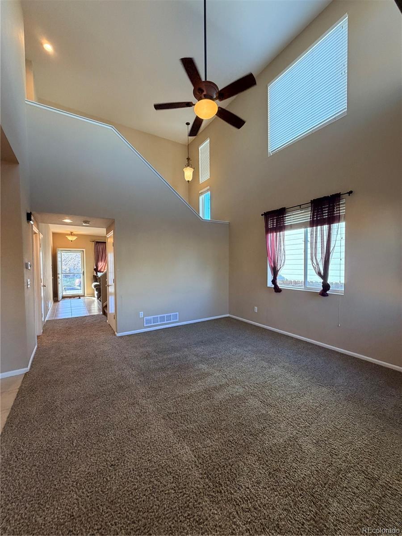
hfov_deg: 85.7
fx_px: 217
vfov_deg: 102.1
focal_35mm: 14
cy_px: 268
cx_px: 201
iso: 320
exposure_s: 1/120
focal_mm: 2.22
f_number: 2.2
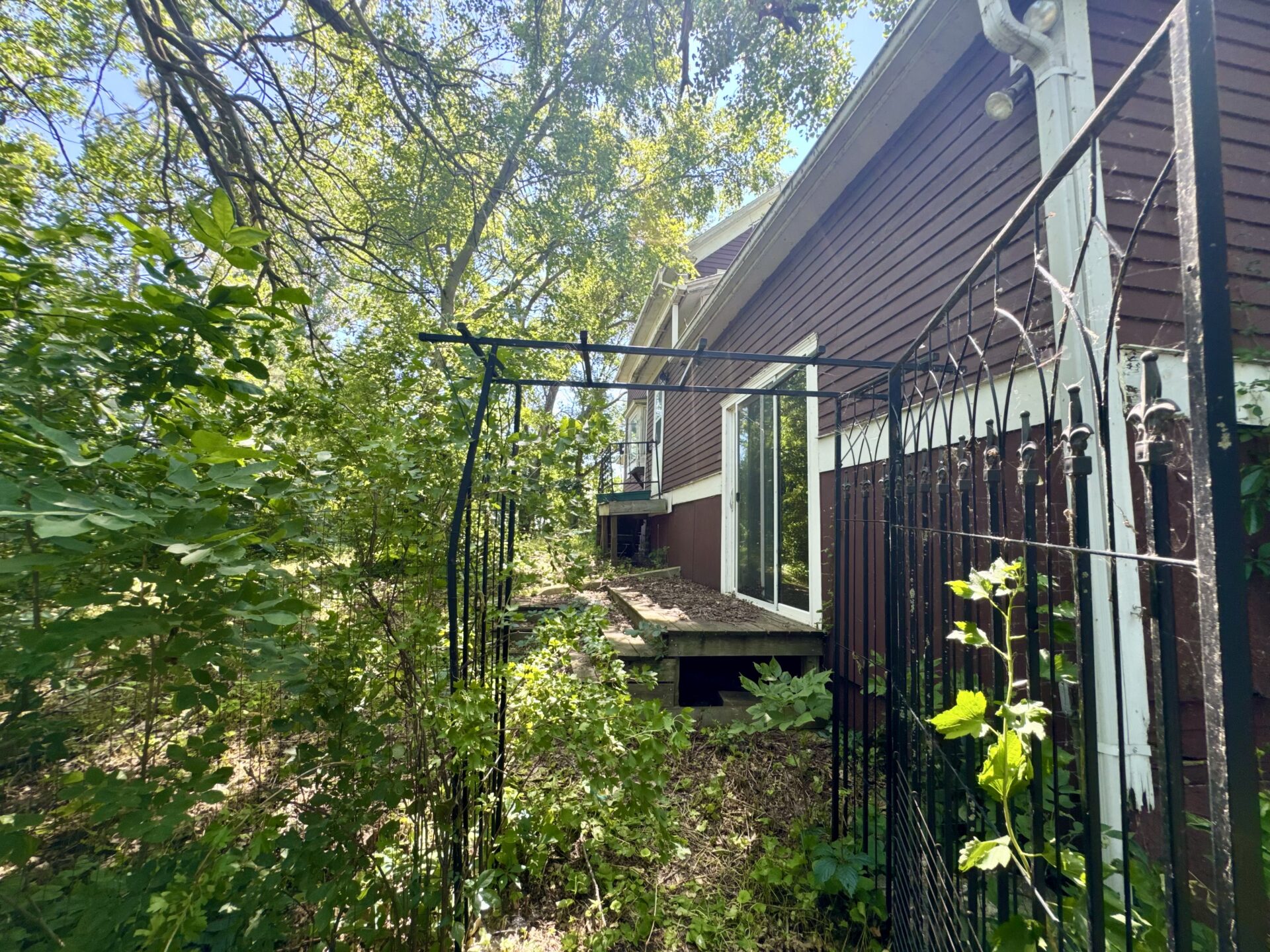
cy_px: 476
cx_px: 635
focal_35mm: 14
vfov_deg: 85.7
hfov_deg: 102.1
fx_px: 514
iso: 50
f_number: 2.2
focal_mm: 2.22
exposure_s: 1/99
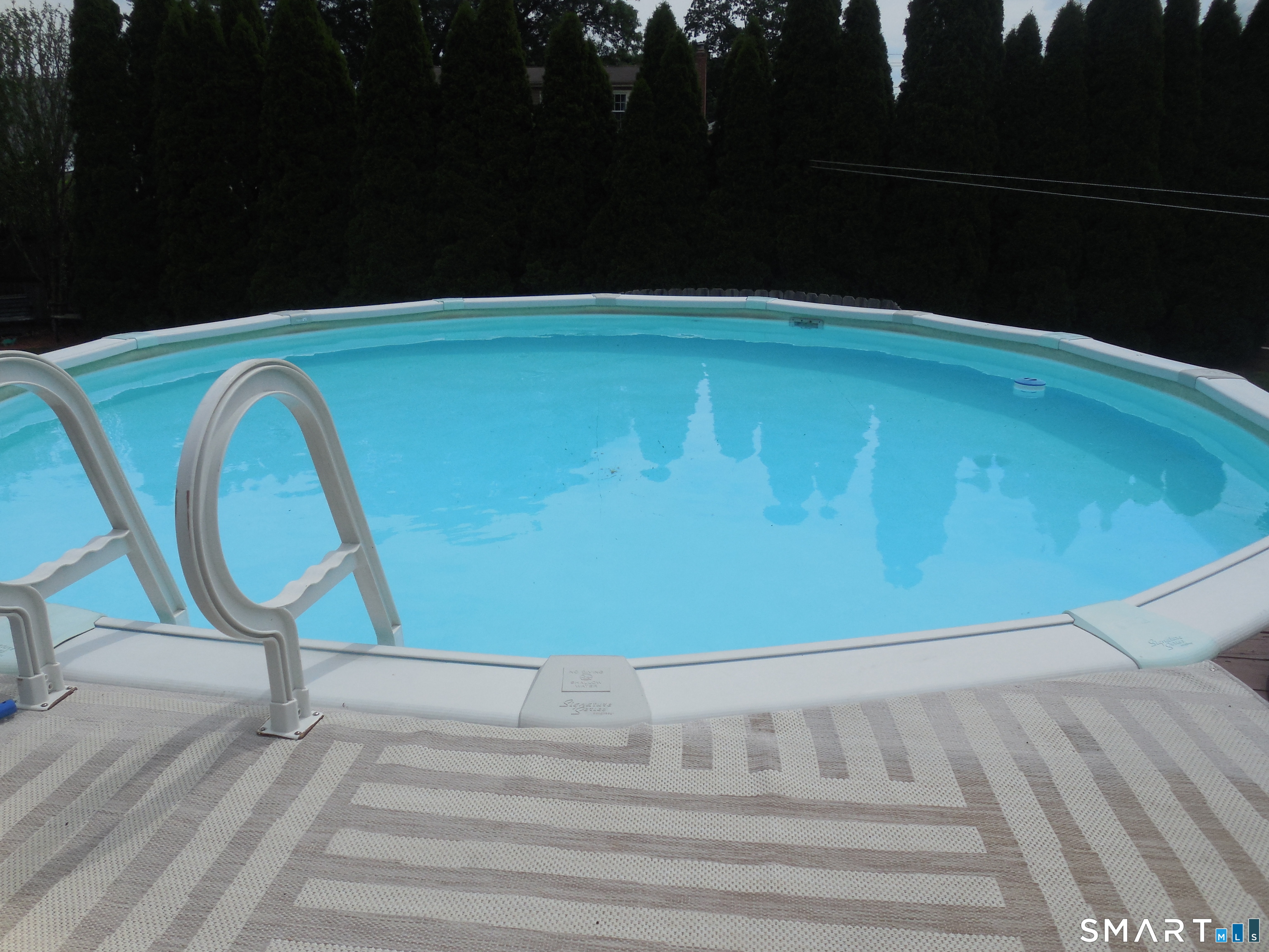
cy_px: 476
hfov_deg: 67.3
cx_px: 634
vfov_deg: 53.1
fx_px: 953
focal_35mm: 26
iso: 125
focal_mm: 4.6
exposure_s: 1/320
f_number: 11.5
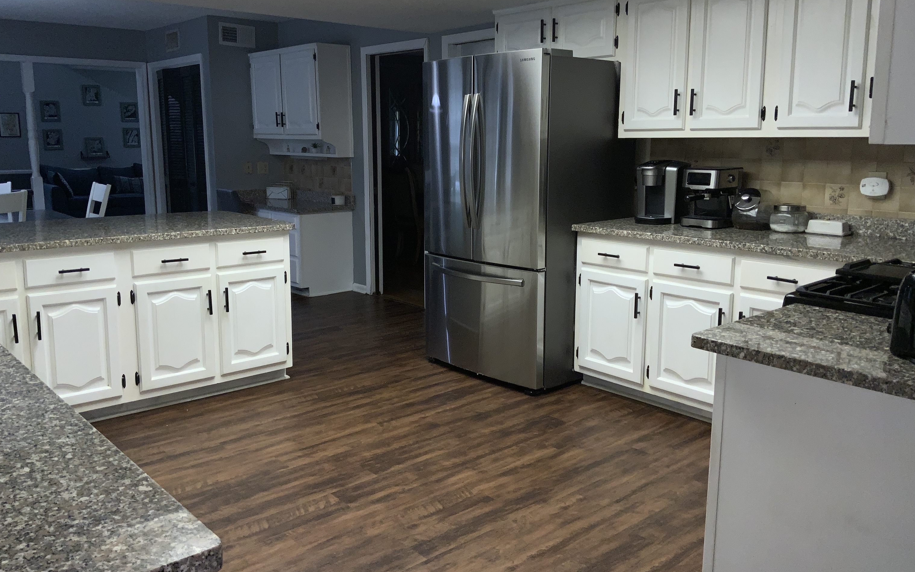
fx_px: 773
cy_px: 265
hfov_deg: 61.2
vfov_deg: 40.6
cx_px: 457
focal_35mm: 31
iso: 25
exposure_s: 1/60
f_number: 1.8
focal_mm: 3
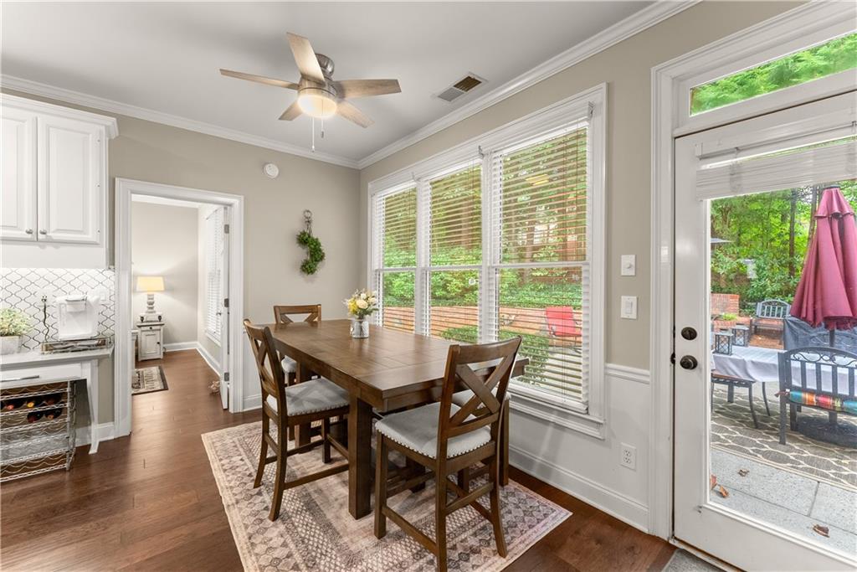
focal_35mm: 14
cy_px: 286
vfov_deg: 81.2
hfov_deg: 104.2
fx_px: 333
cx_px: 428
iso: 640
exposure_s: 1/4
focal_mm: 14
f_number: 7.1
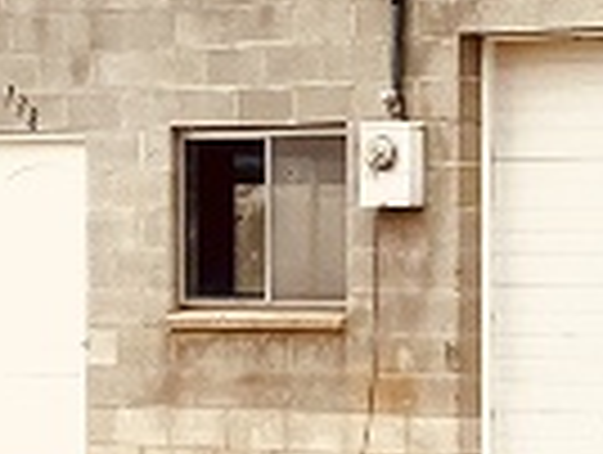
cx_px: 976
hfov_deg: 9.6
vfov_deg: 7.5
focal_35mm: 198
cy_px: 229
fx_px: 3455
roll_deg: -0.1
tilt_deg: -0.3
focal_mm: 4.25
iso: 32
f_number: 1.8
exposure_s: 1/1996
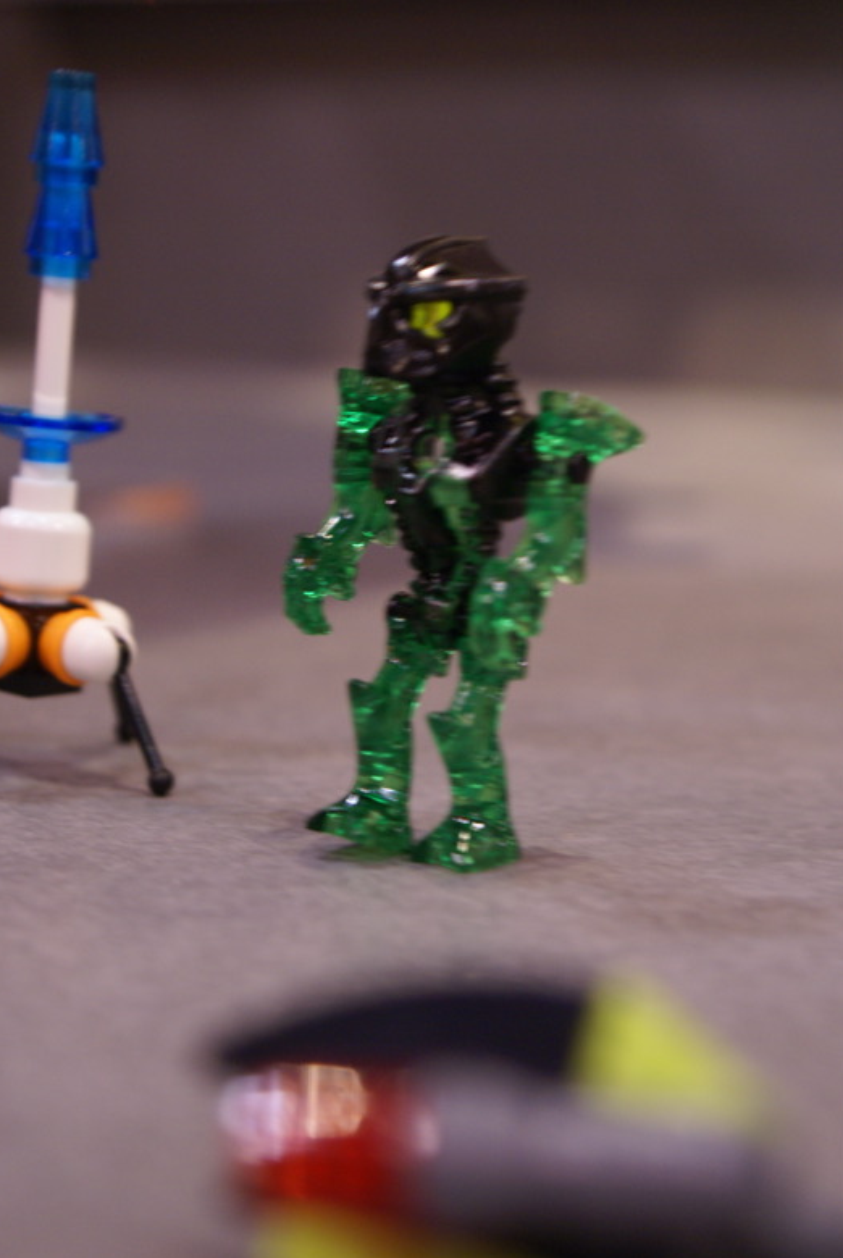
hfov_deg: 17.8
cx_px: 418
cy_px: 620
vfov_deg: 26.3
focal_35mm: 77
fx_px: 2695
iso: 400
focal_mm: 50
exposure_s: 1/8
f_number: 5.6
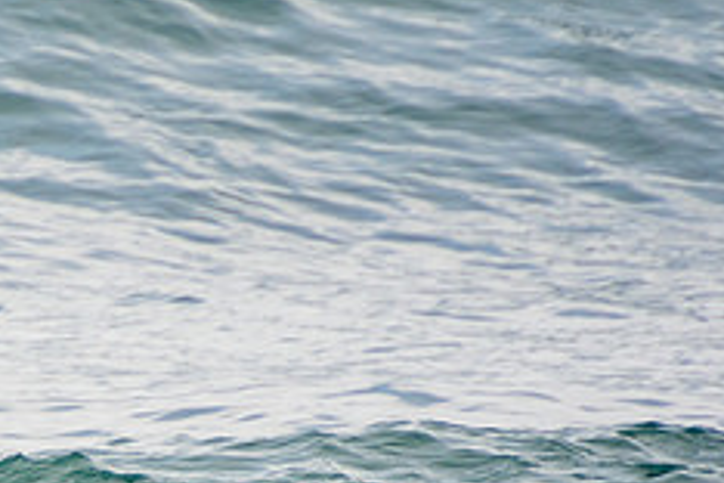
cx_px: -127
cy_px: 577
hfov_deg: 1.4
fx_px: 29883
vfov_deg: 0.9
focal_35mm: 1486
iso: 280
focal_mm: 400
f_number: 5.6
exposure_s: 1/1250
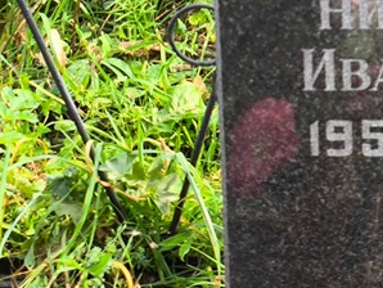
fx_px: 1484
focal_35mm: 134
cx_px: 425
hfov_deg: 14.4
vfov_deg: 10.9
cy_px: -28
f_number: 1.7
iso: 50
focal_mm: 4.71
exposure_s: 1/249
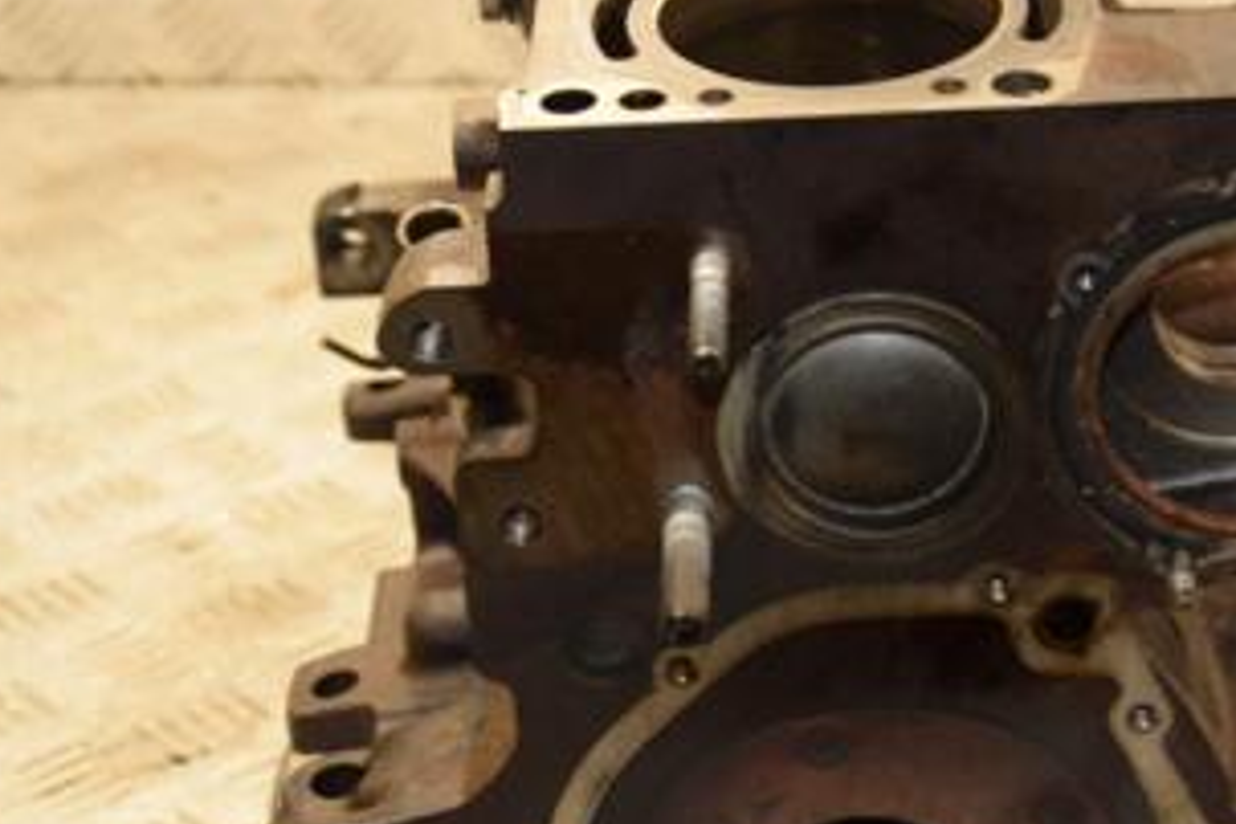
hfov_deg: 18.1
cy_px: 514
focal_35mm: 113
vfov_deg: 12.1
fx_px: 3879
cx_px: 767
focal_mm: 38
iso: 800
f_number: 5
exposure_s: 1/160
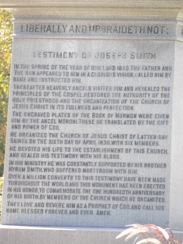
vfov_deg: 2.8
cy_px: 122
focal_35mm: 719
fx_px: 5068
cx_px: 92
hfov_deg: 2.1
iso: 200
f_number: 4.4
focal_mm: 128.9
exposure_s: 1/80
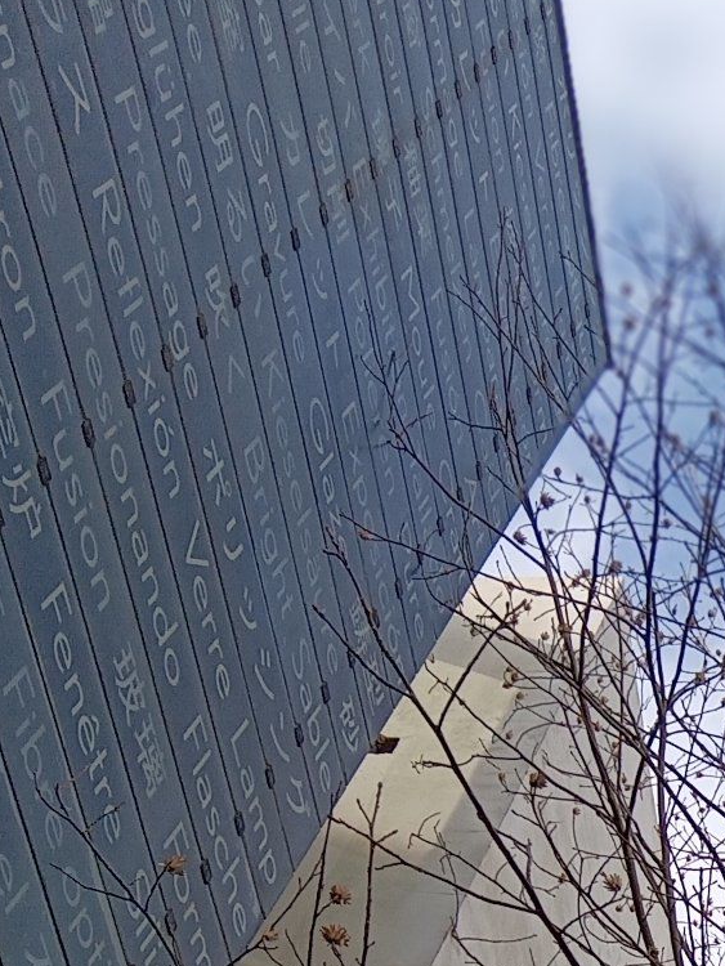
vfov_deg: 18.6
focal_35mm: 91
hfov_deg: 14.4
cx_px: 1295
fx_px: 2540
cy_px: 1517
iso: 100
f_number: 4
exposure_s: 1/500
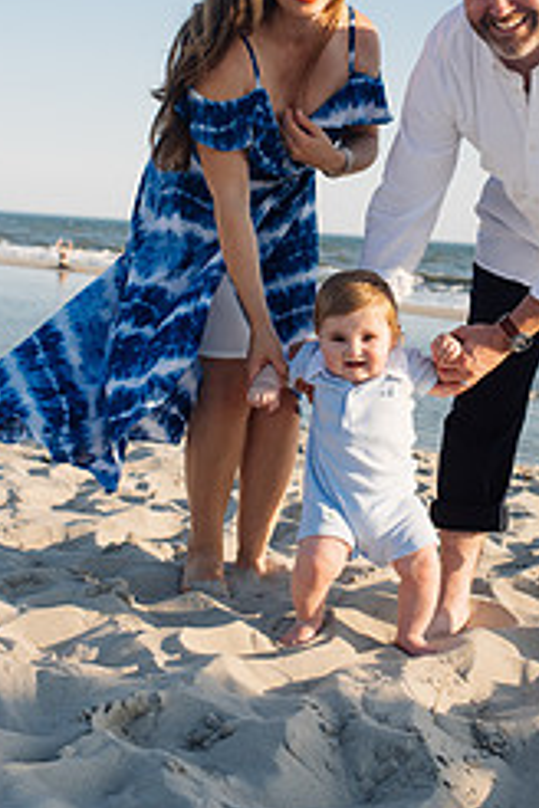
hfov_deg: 21.2
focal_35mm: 64
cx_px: 312
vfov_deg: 31.0
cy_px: 220
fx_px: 1437
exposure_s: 1/2000
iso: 160
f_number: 4
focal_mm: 35
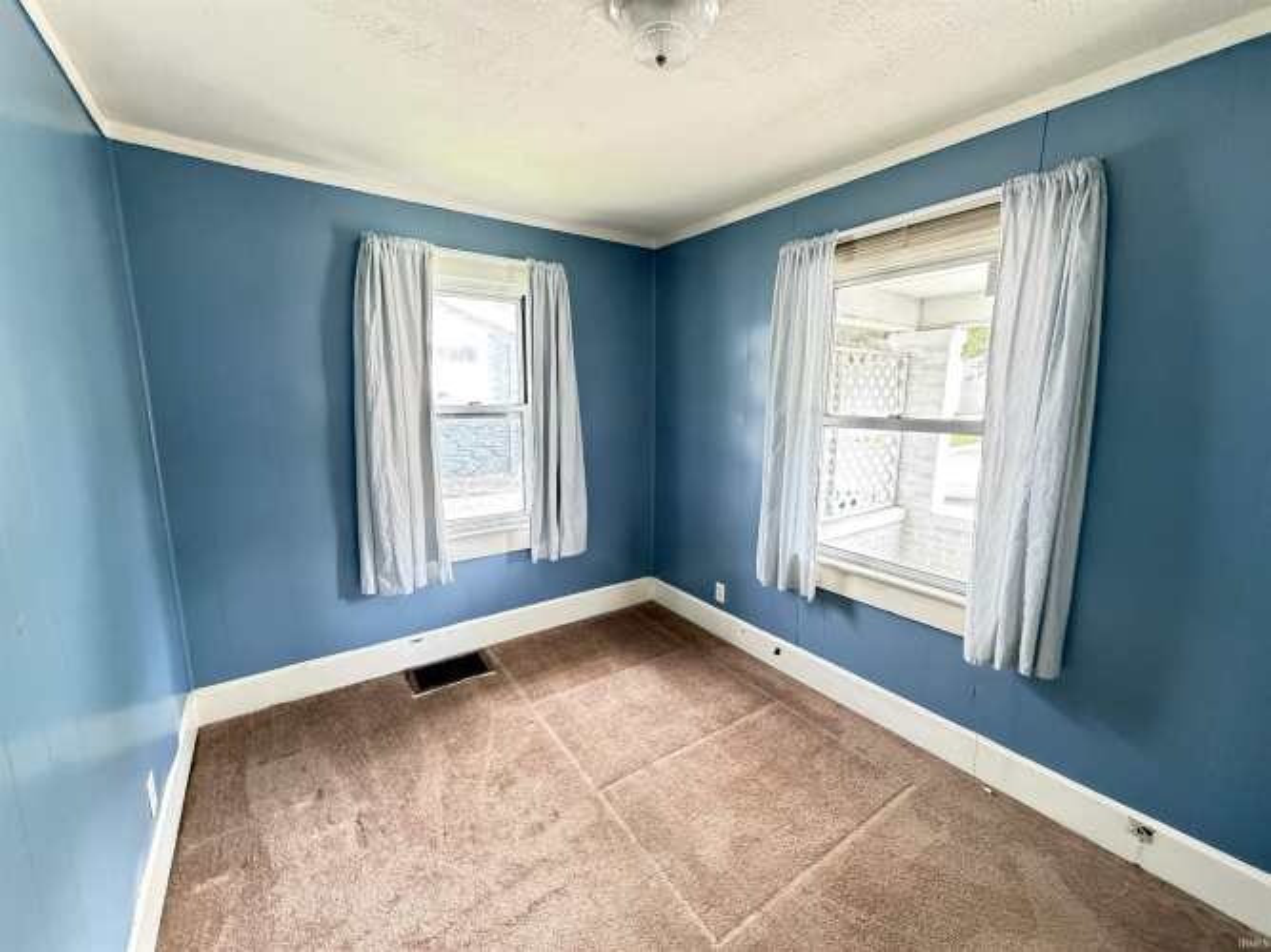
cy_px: 476
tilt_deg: -8.6
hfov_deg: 102.1
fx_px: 514
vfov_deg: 85.7
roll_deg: -0.2
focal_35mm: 14
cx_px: 636
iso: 800
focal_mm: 2.22
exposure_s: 1/60
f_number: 2.2
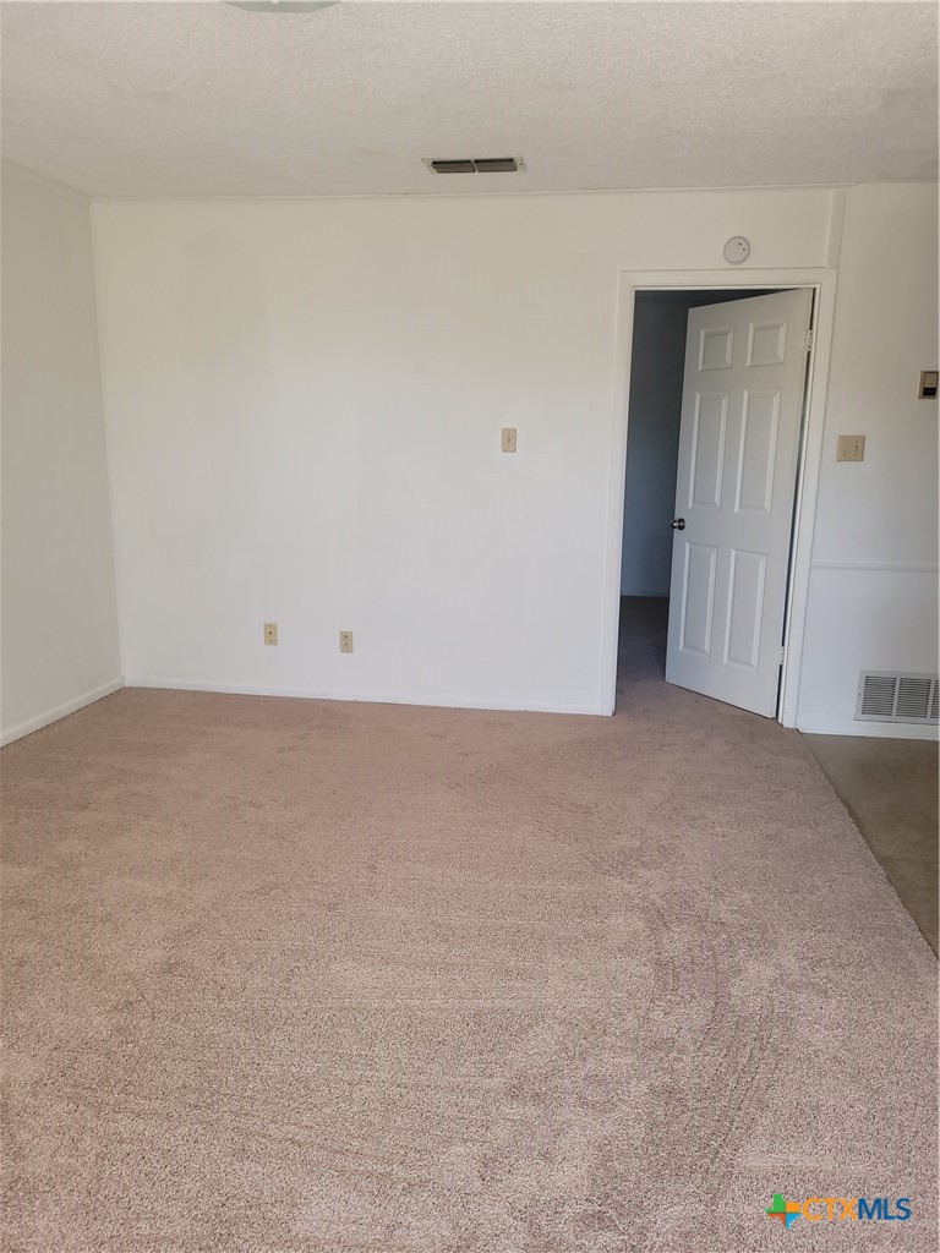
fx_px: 941
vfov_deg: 67.3
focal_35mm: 26
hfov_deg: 53.1
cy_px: 626
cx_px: 470
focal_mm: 5.4
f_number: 1.8
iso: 64
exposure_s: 1/120
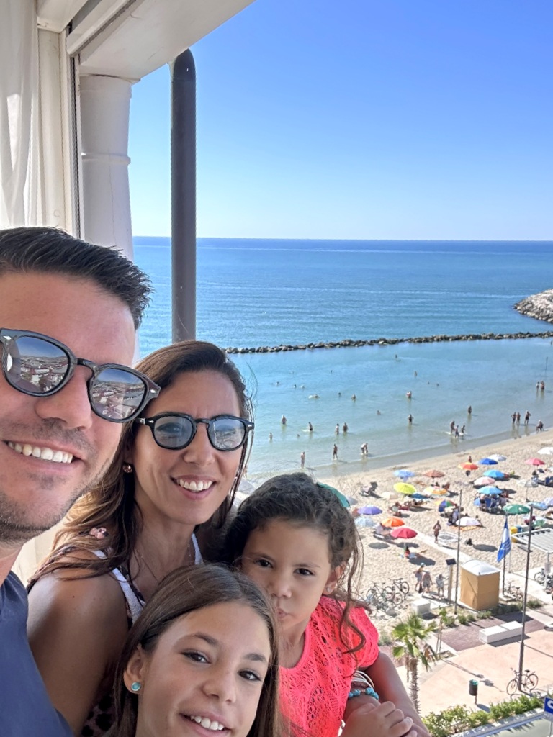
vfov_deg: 60.0
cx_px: 276
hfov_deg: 46.8
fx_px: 639
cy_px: 368
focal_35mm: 30
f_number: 1.9
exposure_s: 1/447
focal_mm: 2.69
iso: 25
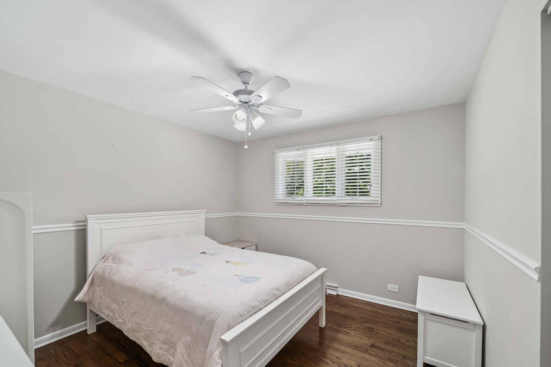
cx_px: 279
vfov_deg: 77.1
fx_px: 229
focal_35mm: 15
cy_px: 198
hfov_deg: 100.4
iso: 400
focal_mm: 13
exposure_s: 1/40
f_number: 8
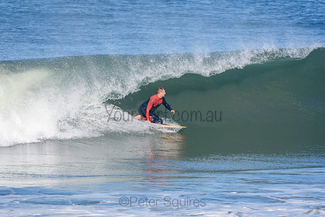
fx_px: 6772
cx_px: 162
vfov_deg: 1.8
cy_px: 108
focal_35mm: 750
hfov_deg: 2.7
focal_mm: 500
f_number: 5.6
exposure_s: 1/2000
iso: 400
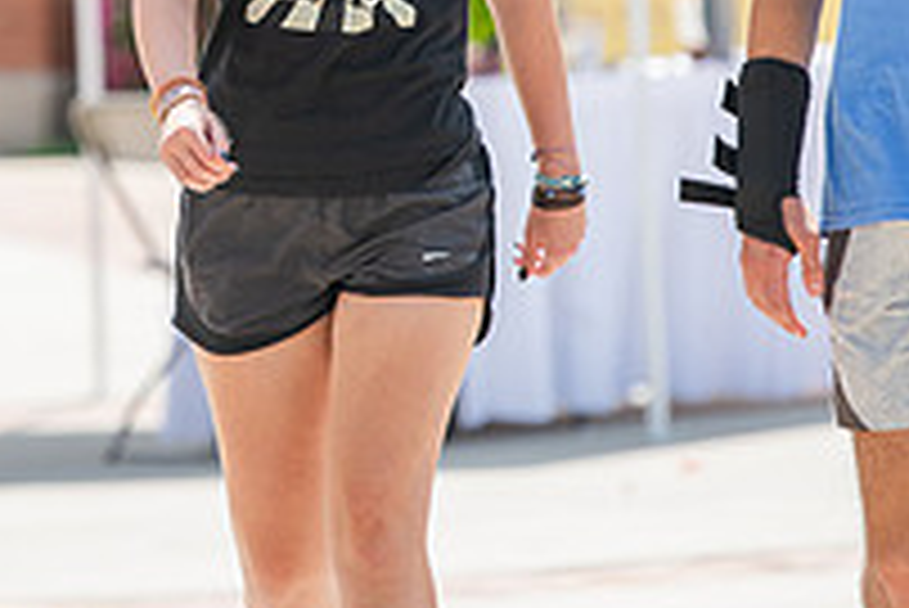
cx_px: 180
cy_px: -146
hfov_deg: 4.0
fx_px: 13038
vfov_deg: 2.7
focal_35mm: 516
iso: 64
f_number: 4
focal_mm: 180
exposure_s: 1/320
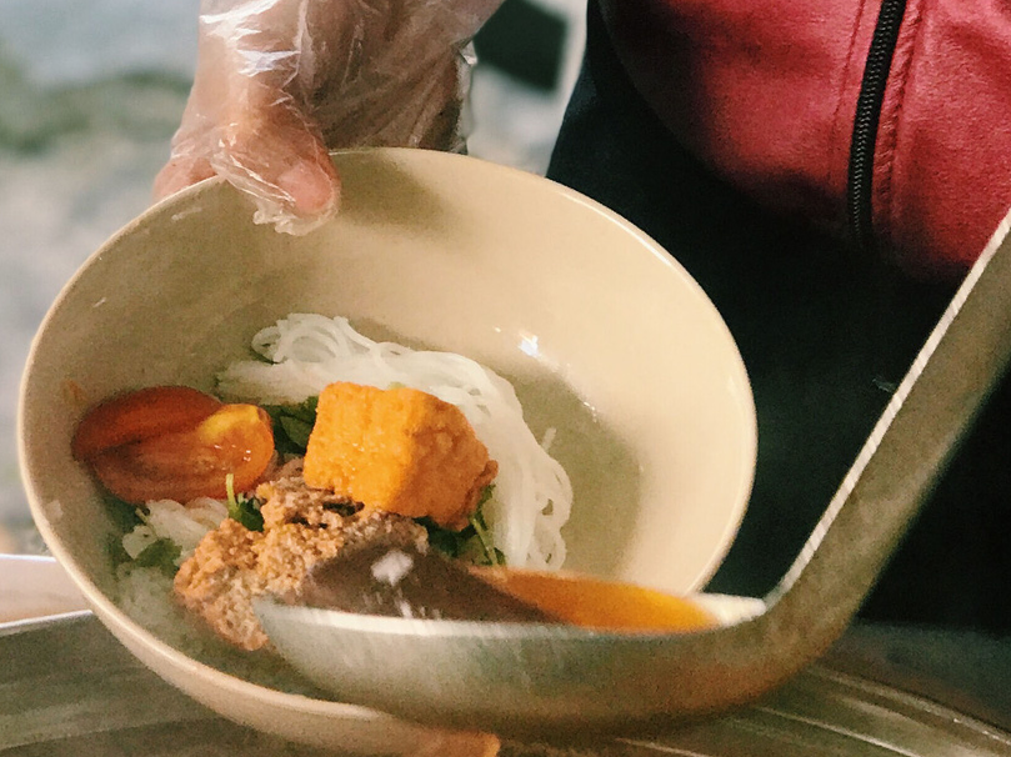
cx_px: 222
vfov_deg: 10.5
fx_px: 4116
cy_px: 191
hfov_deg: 13.9
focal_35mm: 141
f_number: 2.8
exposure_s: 1/50
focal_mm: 6.6
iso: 50
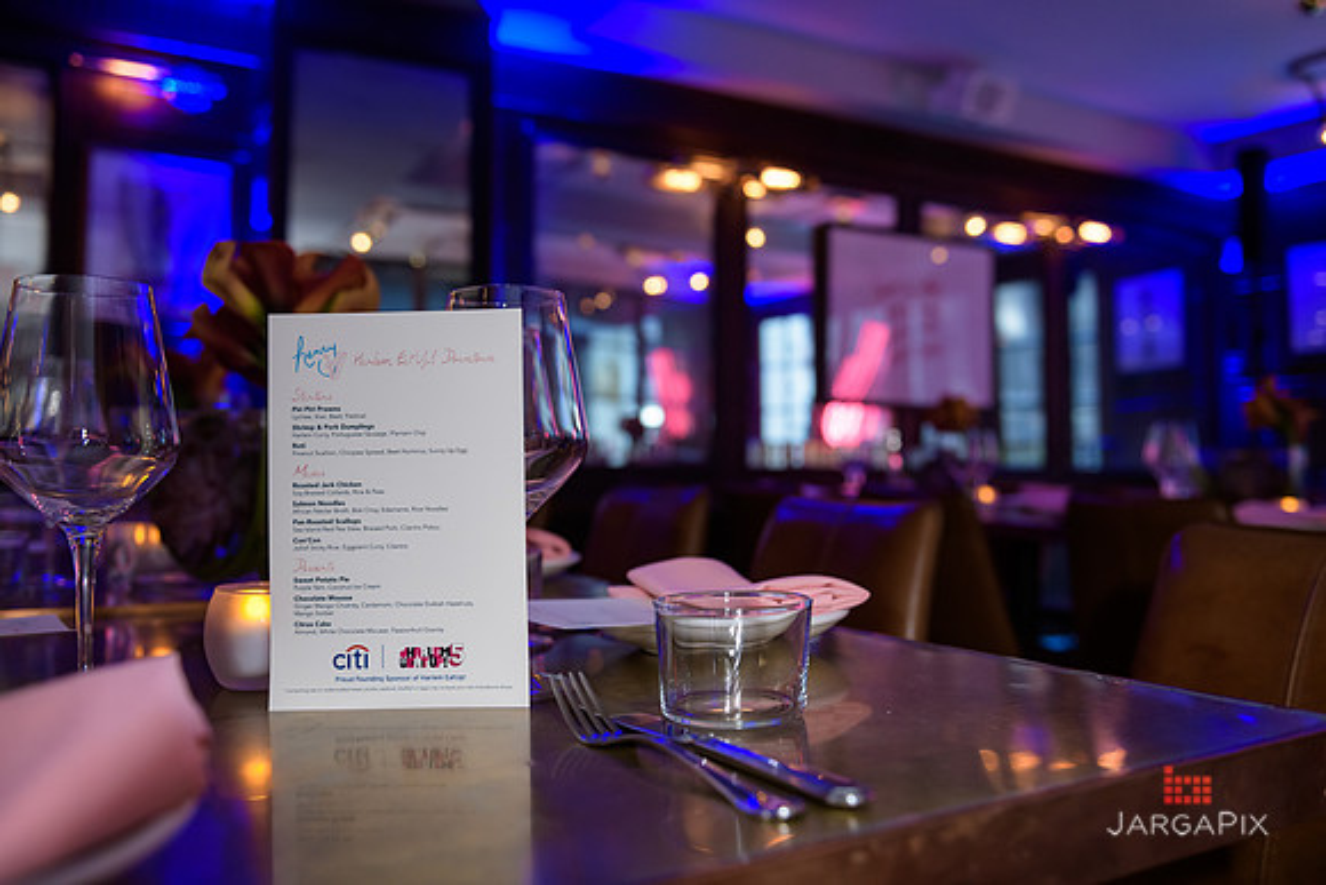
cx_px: 663
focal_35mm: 31
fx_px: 1142
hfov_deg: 60.3
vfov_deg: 42.3
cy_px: 442
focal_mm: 31
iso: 1000
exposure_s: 1/125
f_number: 3.2
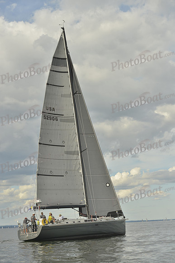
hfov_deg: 19.5
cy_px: 132
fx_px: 510
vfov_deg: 28.8
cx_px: 88
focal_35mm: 70
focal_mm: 70
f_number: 5.6
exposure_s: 1/1250
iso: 200
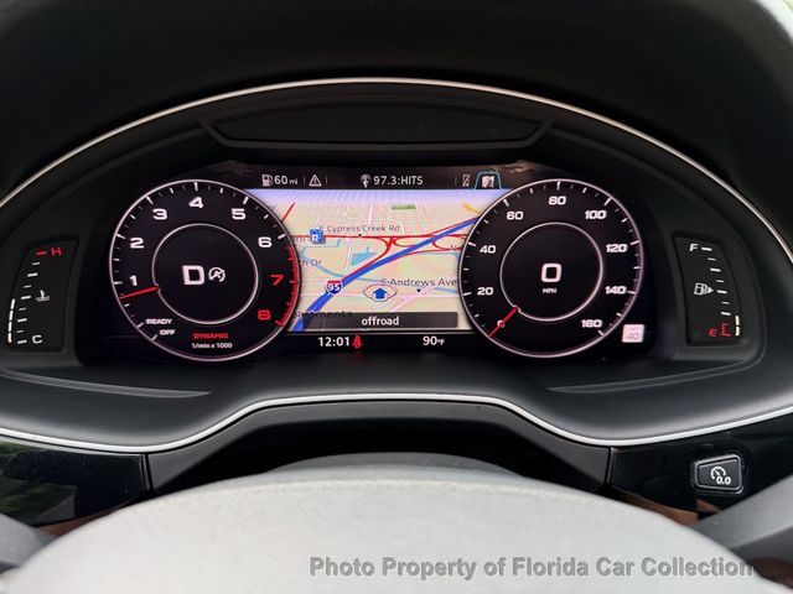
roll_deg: +0.7
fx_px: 550
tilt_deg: -23.3
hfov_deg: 71.6
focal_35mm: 24
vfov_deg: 56.8
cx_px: 396
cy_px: 297
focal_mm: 6.76
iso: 50
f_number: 1.78
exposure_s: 1/143
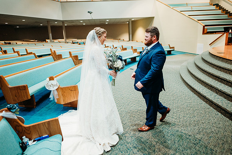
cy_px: 78
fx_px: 155
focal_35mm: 24
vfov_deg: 53.2
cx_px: 116
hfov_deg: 73.7
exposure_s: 1/100
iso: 2500
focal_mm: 24
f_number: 1.8
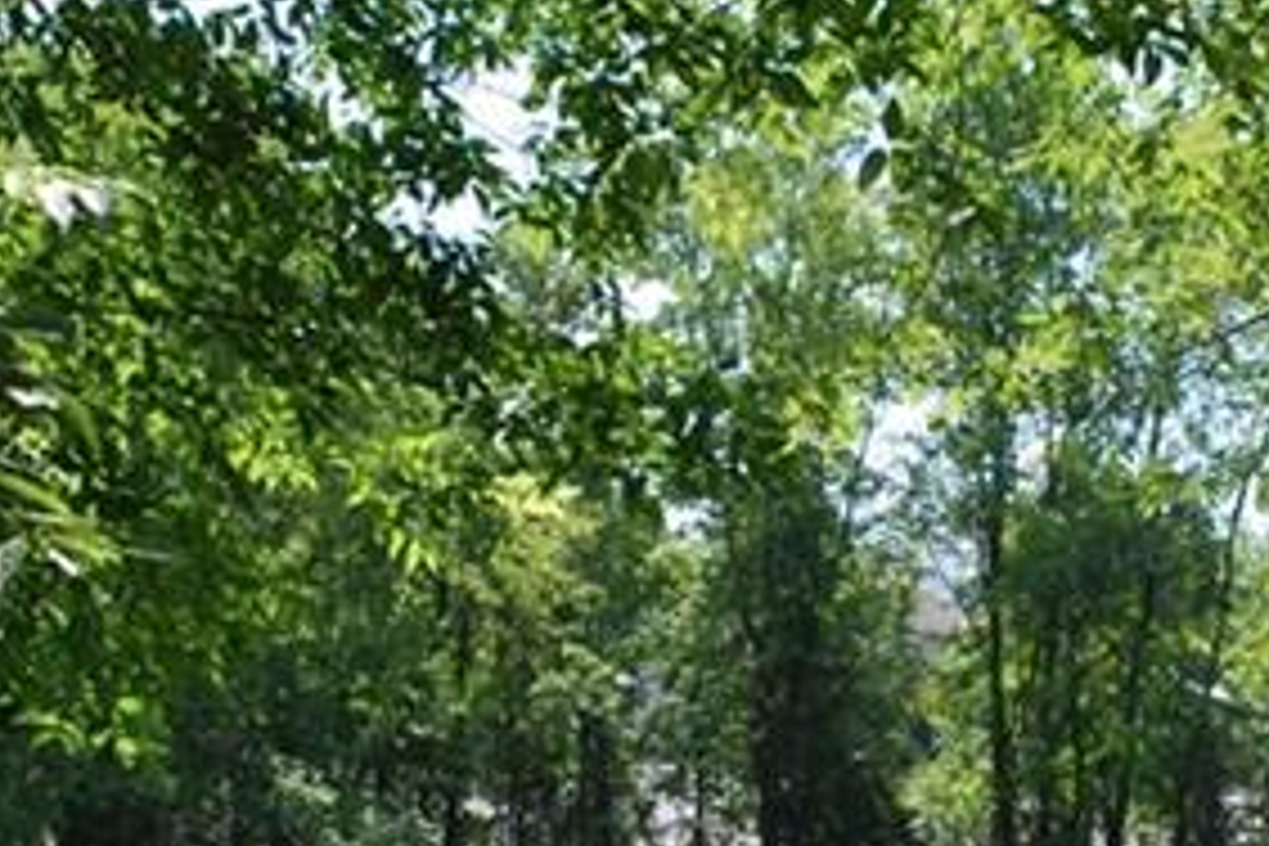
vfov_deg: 13.9
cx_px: 675
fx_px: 3454
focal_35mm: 98
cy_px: 544
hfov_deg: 20.8
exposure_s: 1/160
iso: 100
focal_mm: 18
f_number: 7.1
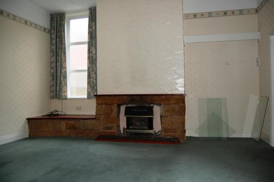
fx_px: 205
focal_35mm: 27
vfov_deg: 47.8
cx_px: 137
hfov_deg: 67.4
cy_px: 91
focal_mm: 18
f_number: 3.5
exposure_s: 1/60
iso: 400
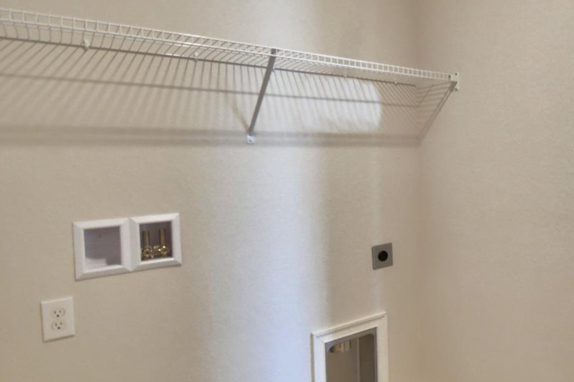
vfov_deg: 49.5
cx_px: 445
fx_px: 414
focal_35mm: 26
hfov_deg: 64.3
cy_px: 171
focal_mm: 10
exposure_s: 1/50
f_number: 4.5
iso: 400
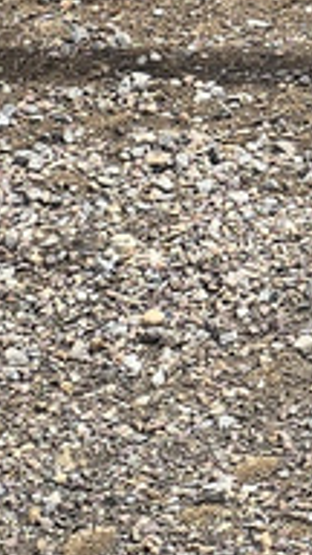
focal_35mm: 200
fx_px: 2942
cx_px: 976
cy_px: -278
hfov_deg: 5.6
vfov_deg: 10.4
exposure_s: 1/878
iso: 12
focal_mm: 6.3
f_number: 1.7
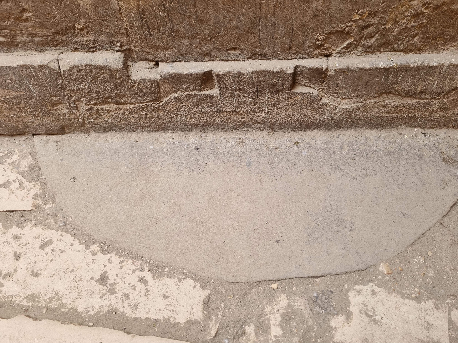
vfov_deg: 53.1
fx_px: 344
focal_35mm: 26
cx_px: 229
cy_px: 172
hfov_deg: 67.3
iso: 64
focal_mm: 5.4
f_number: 1.8
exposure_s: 1/100
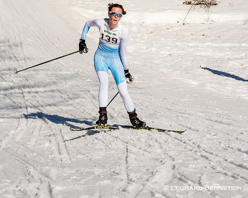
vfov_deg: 10.2
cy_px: 105
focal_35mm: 152
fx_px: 1115
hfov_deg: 12.7
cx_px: 120
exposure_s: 1/2000
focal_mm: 85
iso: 400
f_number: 7.1
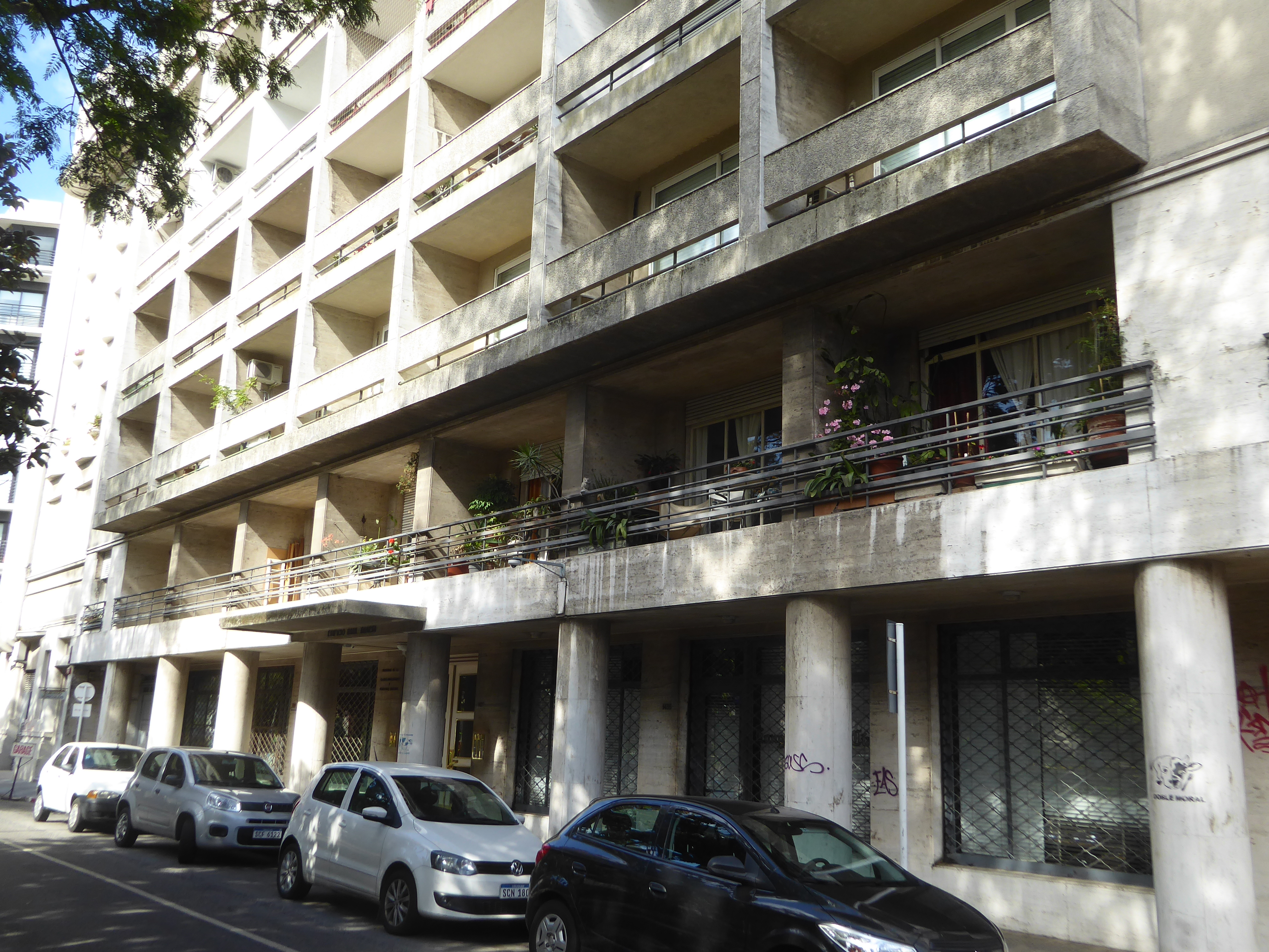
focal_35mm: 32
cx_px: 634
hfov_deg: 56.8
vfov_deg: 44.2
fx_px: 1173
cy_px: 476
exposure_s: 1/200
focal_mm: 5.4
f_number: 3.5
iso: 80
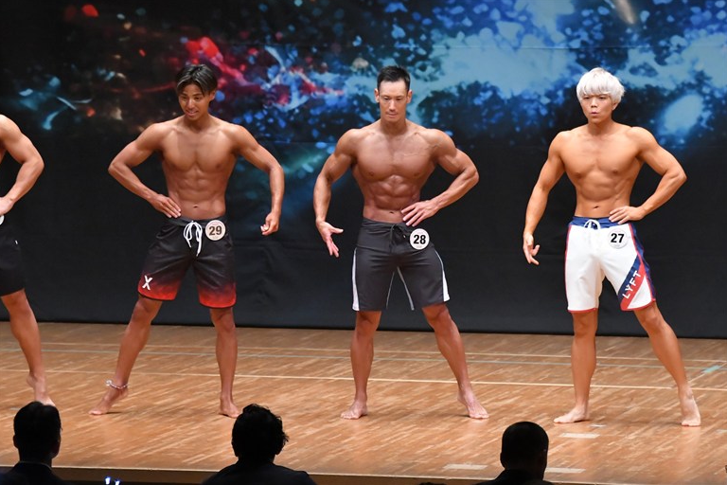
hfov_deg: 9.1
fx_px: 4584
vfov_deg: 6.1
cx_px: 362
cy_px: 242
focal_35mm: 227
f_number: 5.6
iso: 8000
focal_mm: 150
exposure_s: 1/400
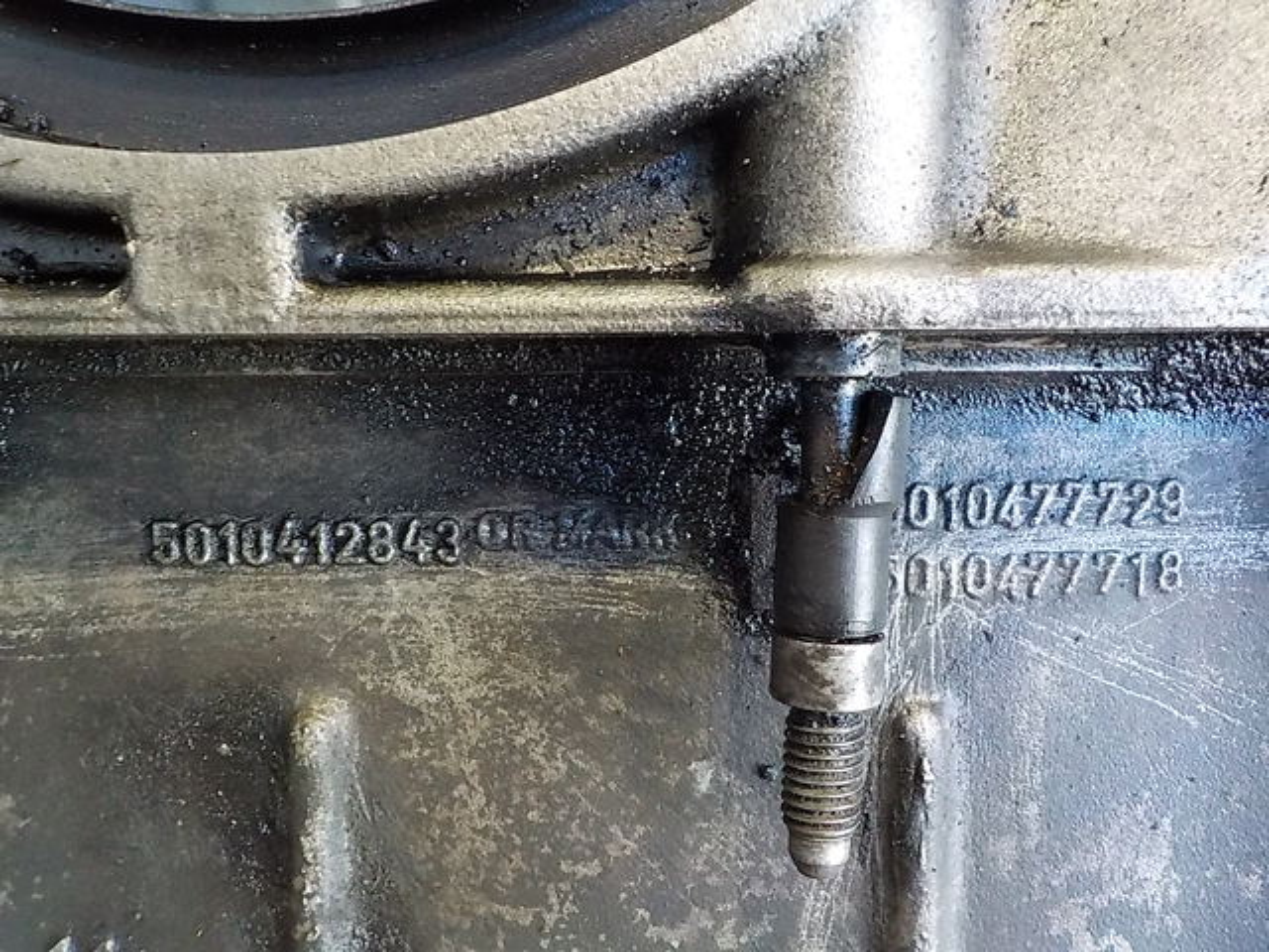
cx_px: 634
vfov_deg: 46.8
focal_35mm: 30
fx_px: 1100
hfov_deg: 60.0
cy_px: 476
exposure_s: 1/40
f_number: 3.3
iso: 800
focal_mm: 4.1
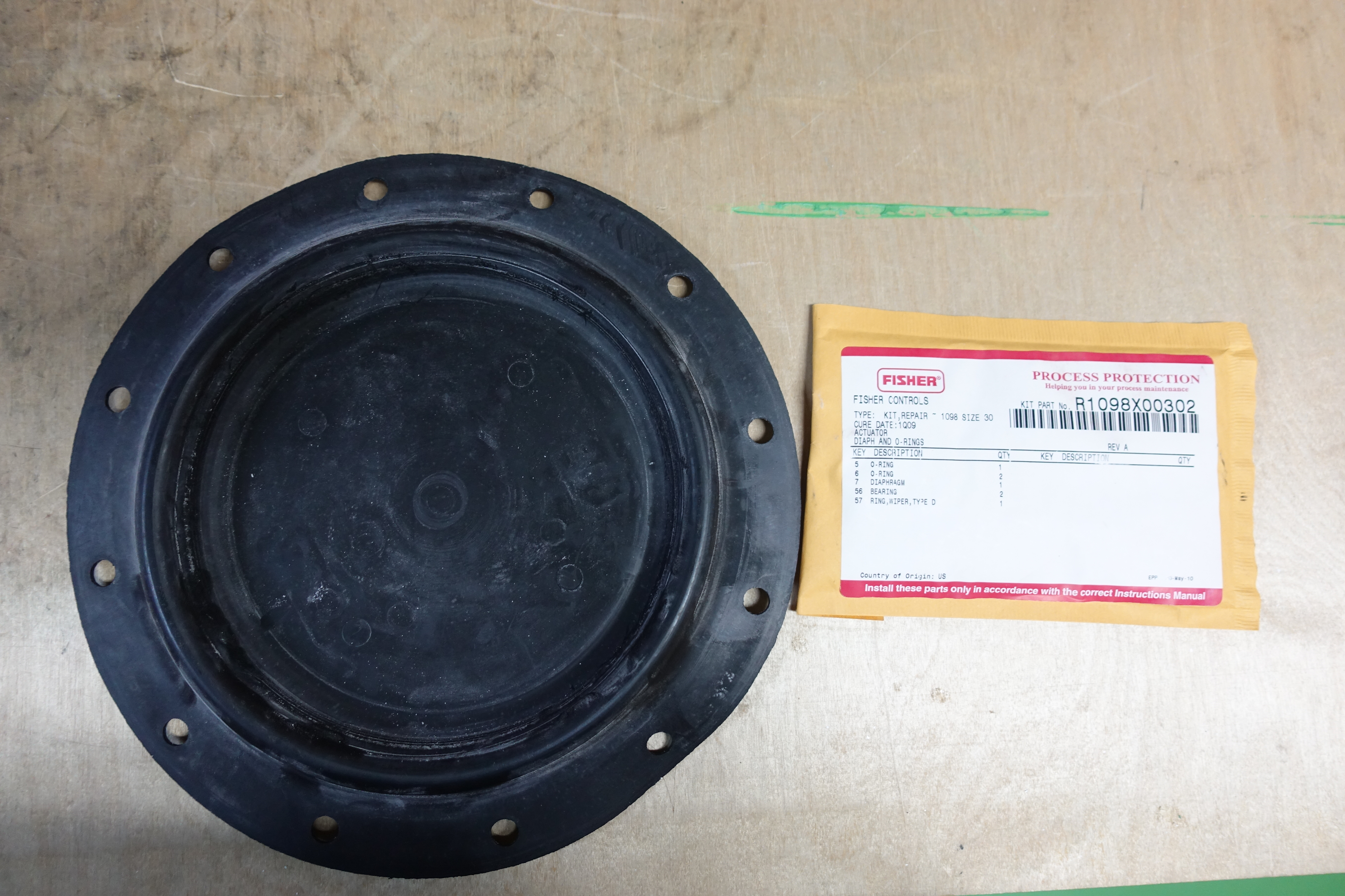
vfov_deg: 53.1
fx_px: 897
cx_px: 672
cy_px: 448
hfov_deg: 73.7
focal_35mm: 24
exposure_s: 1/30
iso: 400
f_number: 1.8
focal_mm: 8.8
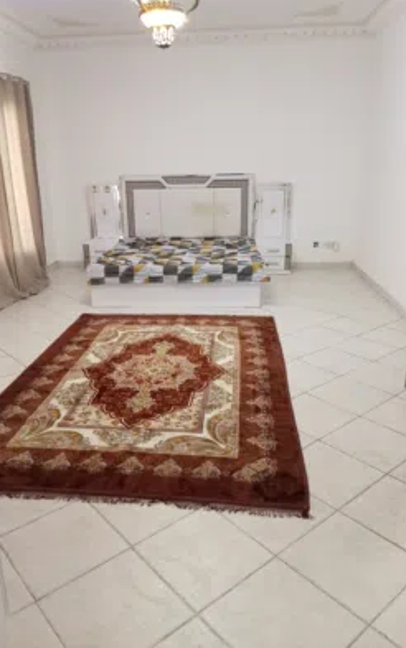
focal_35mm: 27
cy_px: 319
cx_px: 188
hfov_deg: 46.0
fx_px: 477
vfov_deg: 68.4
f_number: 1.8
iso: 836
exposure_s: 1/20
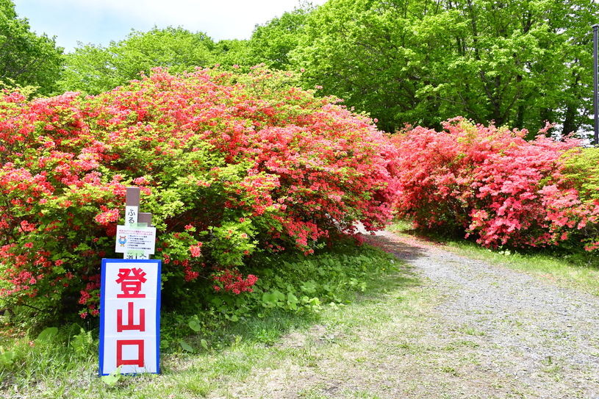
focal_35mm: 33
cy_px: 200
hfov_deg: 57.2
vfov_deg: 40.0
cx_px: 300
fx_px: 549
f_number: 13
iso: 1600
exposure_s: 1/640
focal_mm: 22
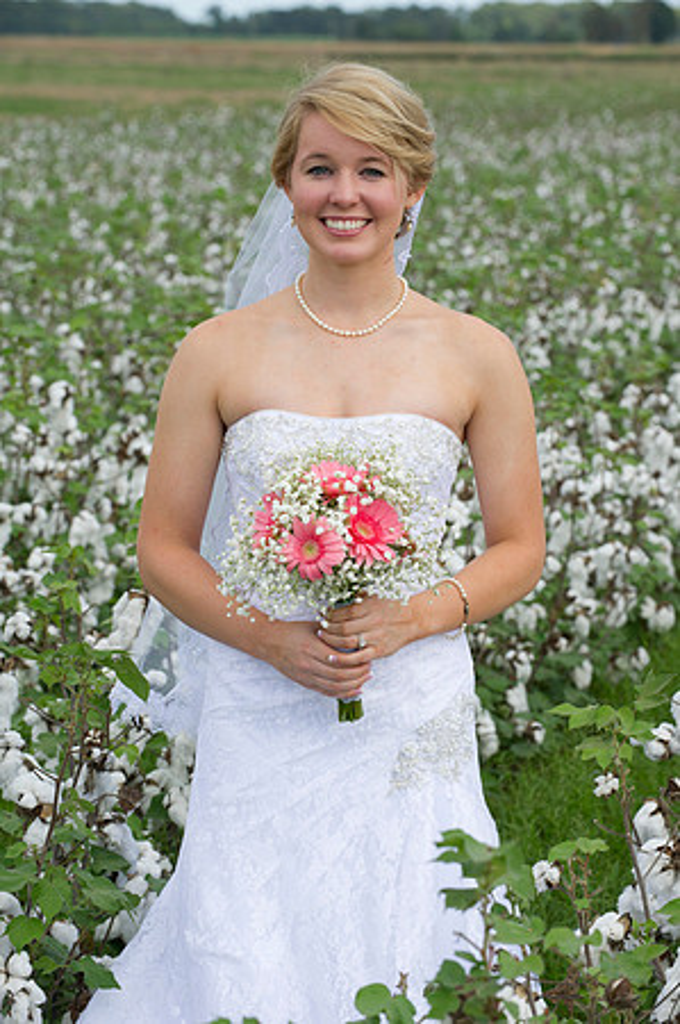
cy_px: 512
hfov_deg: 10.5
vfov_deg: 15.8
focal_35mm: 130
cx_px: 340
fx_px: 3692
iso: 250
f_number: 8
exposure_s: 1/250
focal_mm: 130
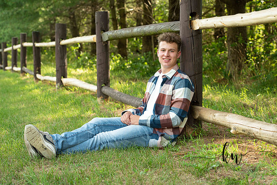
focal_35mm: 75
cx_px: 138
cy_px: 92
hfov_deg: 27.0
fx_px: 577
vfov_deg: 18.2
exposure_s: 1/200
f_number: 5
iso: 400
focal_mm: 75
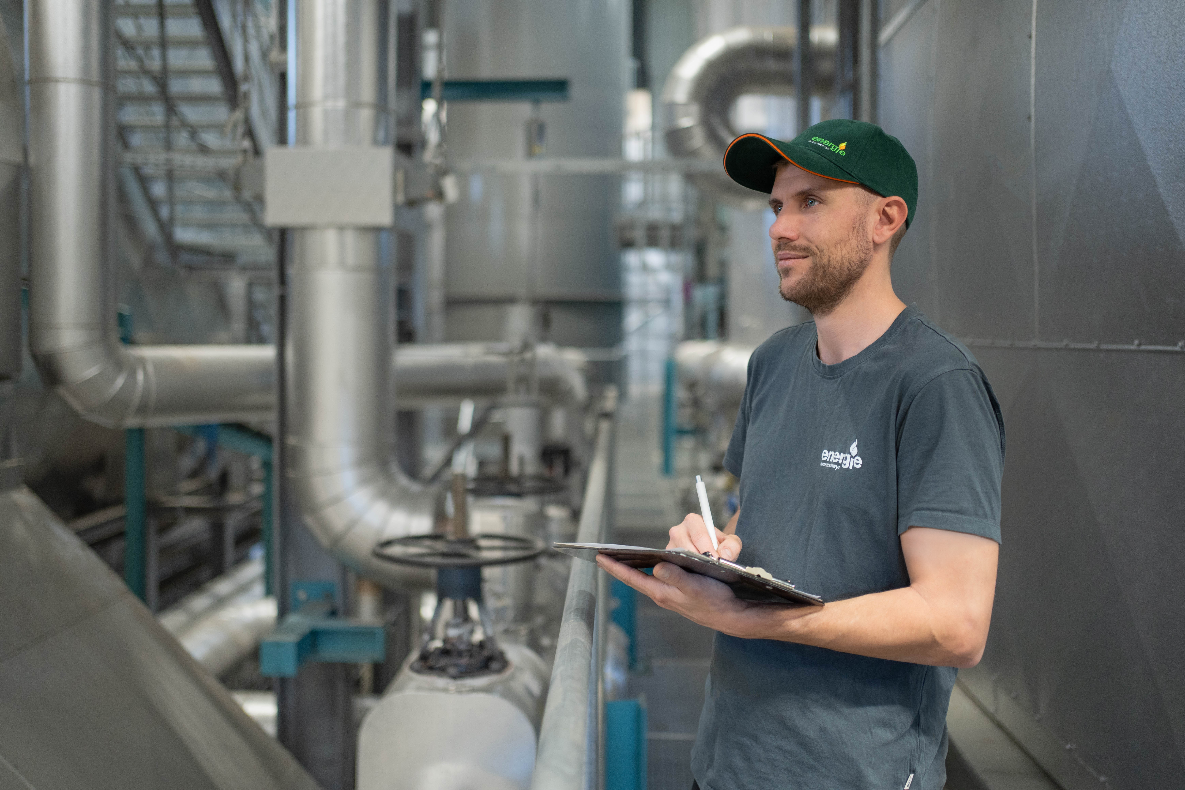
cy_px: 395
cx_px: 592
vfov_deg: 37.9
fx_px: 1152
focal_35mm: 35
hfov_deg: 54.4
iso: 1000
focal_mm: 35
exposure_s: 1/250
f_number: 1.8
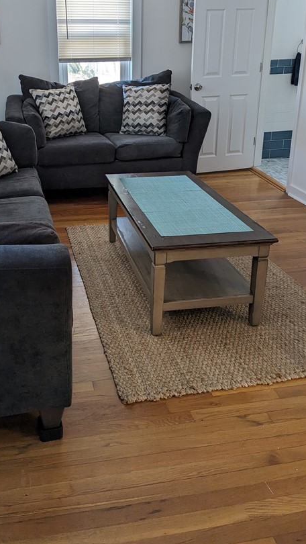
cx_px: 89
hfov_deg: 35.1
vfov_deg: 58.7
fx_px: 476
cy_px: 203
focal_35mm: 33
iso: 52
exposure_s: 1/60
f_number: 1.85
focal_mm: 6.81
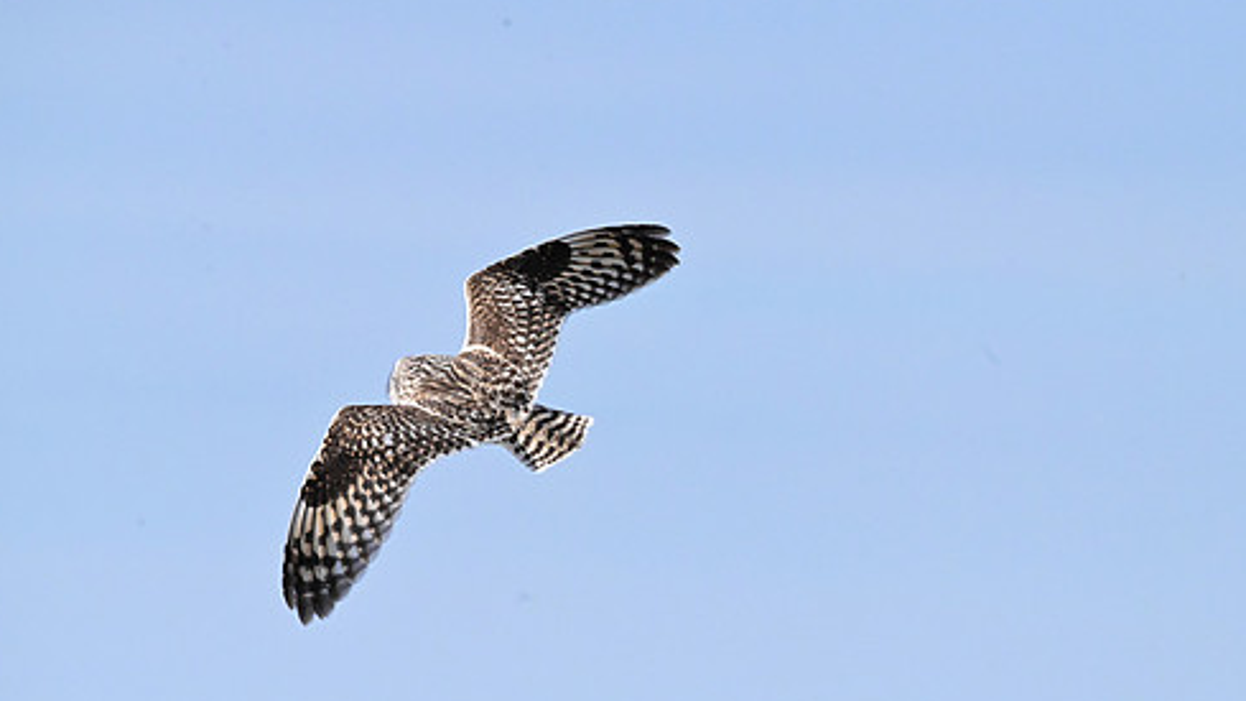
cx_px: 701
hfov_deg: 2.9
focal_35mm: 745
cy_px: 475
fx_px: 24613
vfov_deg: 1.6
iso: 6400
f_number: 13
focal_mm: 600
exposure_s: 1/8000
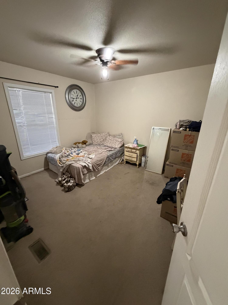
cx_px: 114
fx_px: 123
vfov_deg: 102.1
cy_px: 152
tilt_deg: -17.5
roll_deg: -1.2
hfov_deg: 85.7
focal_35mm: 14
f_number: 2.2
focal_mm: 2.22
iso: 1000
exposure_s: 1/60
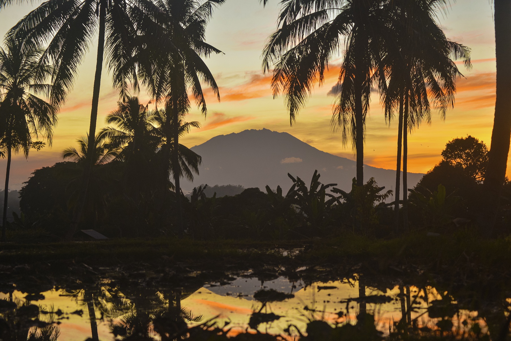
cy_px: 170
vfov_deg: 17.1
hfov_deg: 25.4
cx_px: 256
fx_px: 1136
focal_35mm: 80
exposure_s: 1/125
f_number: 7.1
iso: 800
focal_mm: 80
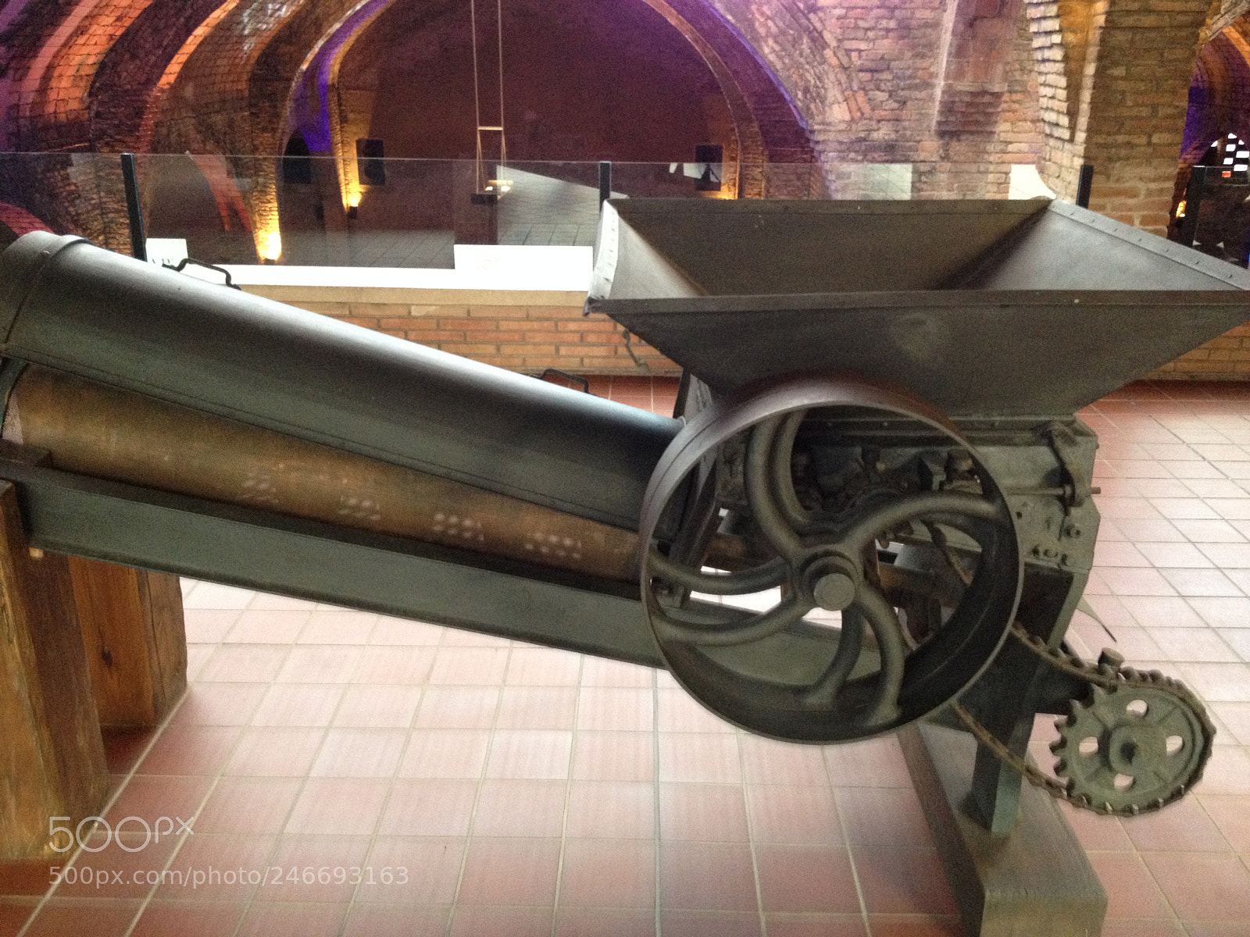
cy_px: 468
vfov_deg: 40.7
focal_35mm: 35
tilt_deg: -25.6
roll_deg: -1.4
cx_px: 625
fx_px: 1264
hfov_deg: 52.6
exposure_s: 1/20
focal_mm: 4.28
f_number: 2.4
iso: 320
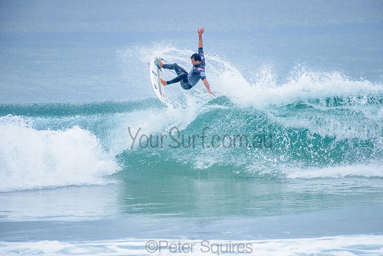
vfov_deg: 2.6
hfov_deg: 3.9
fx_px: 5567
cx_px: 199
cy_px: 132
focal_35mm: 523
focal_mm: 500
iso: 400
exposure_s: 1/2000
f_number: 5.6
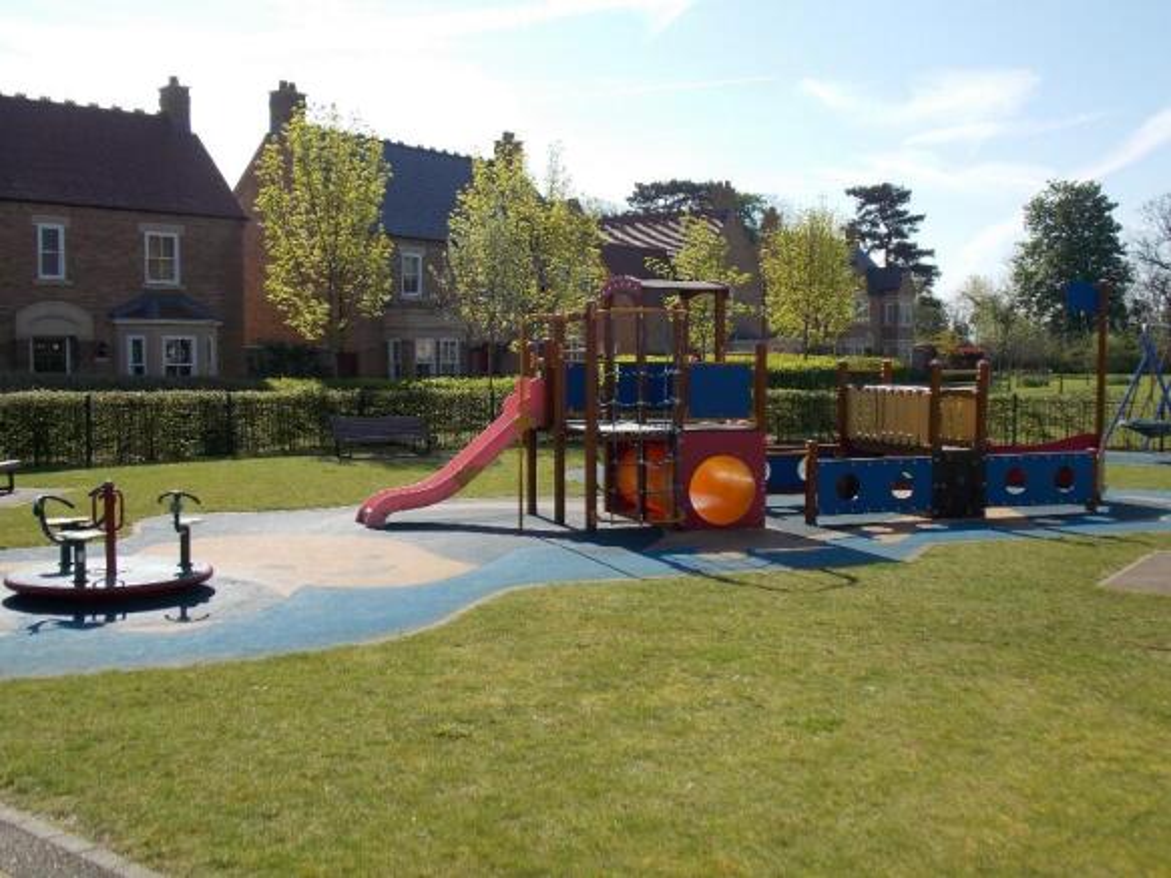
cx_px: 586
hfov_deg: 50.1
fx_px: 1251
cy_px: 439
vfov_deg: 38.7
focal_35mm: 37
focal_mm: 6.6
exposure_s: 1/800
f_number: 3.5
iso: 80
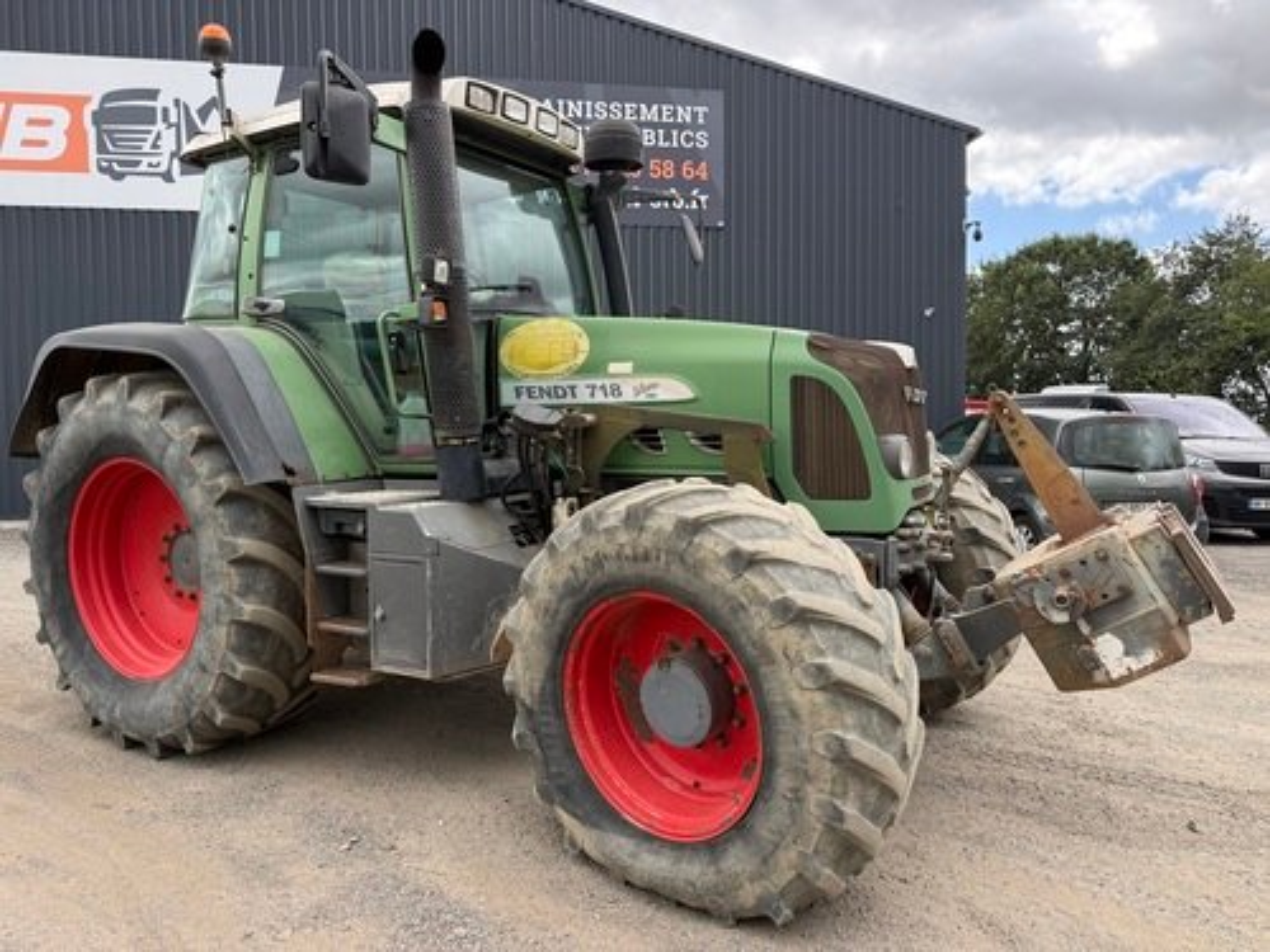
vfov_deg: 56.8
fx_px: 881
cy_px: 476
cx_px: 635
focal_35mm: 24
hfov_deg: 71.6
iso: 80
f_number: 1.78
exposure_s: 1/840
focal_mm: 6.76
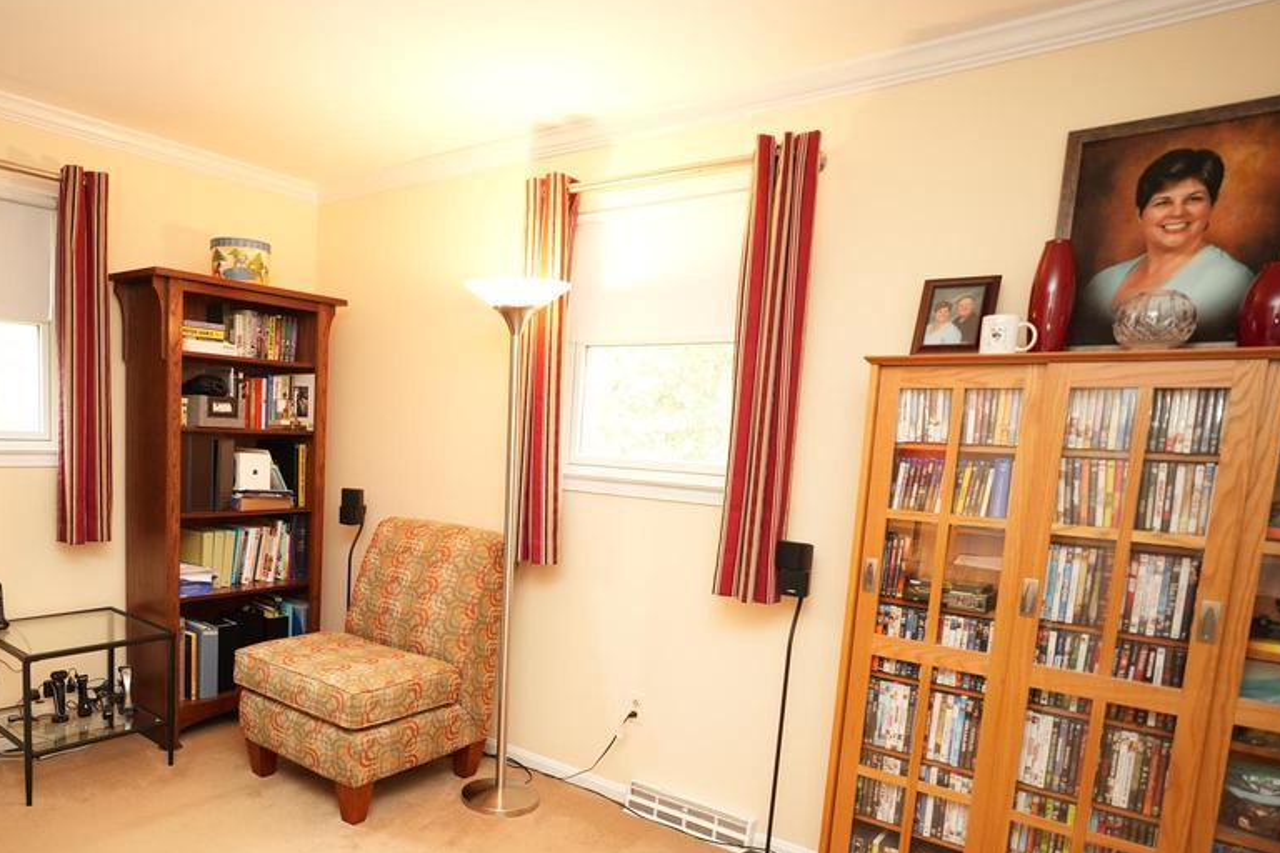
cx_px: 445
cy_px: 549
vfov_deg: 51.9
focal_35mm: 24
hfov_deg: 71.3
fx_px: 863
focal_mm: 18.2
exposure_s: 1/60
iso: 800
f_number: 2.8
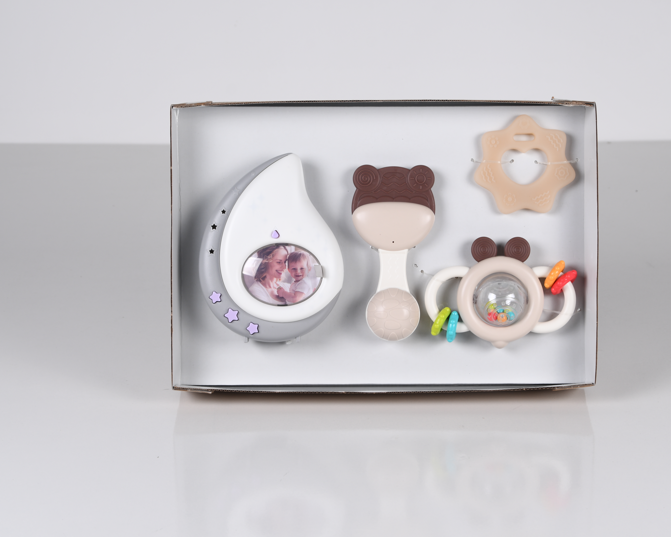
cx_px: 376
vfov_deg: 16.5
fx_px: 1847
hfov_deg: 20.6
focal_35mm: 93
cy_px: 270
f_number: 9
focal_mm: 55
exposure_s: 1/100
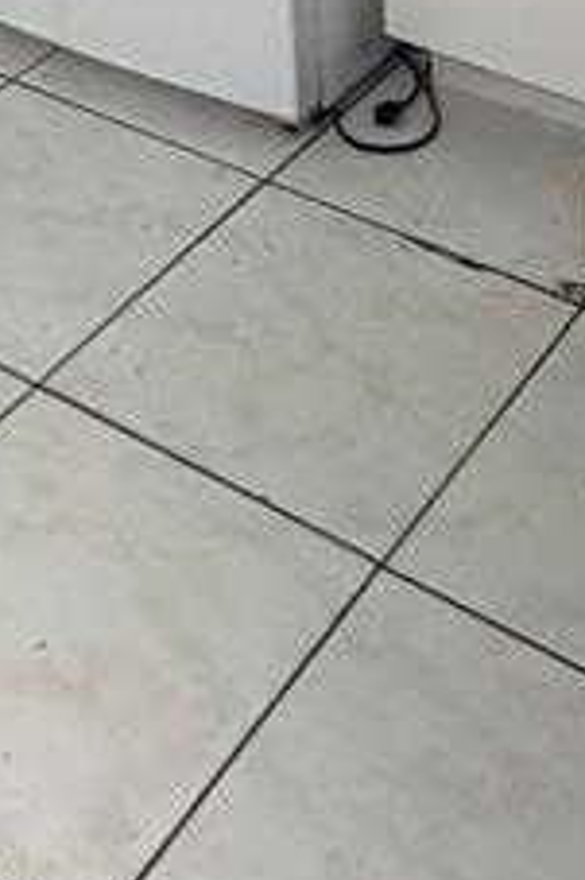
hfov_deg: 17.6
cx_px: 178
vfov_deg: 20.7
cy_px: -581
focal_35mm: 77
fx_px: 1880
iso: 250
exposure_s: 1/51
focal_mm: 2.22
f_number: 2.2
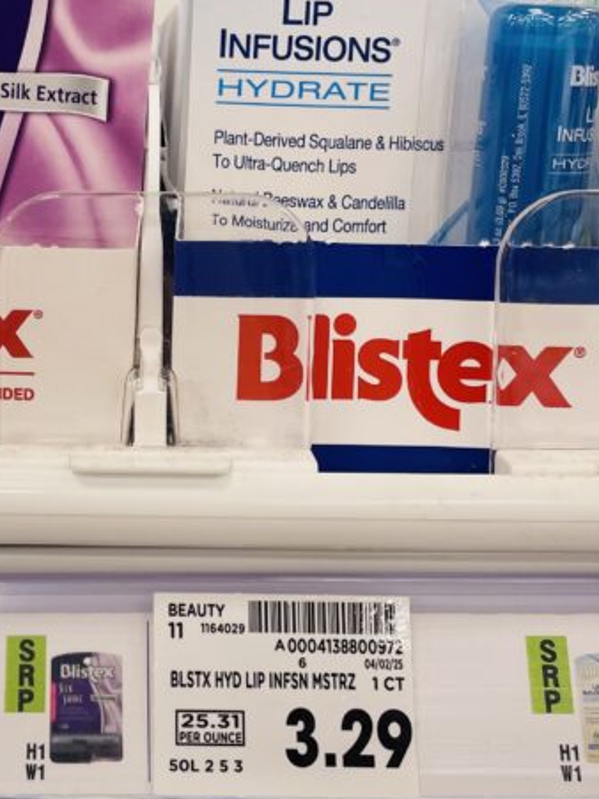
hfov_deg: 24.3
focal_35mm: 59
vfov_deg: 32.6
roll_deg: +0.4
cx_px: 101
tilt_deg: -9.6
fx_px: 1362
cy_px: 326
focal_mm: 4.2
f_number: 1.6
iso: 50
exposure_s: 1/120
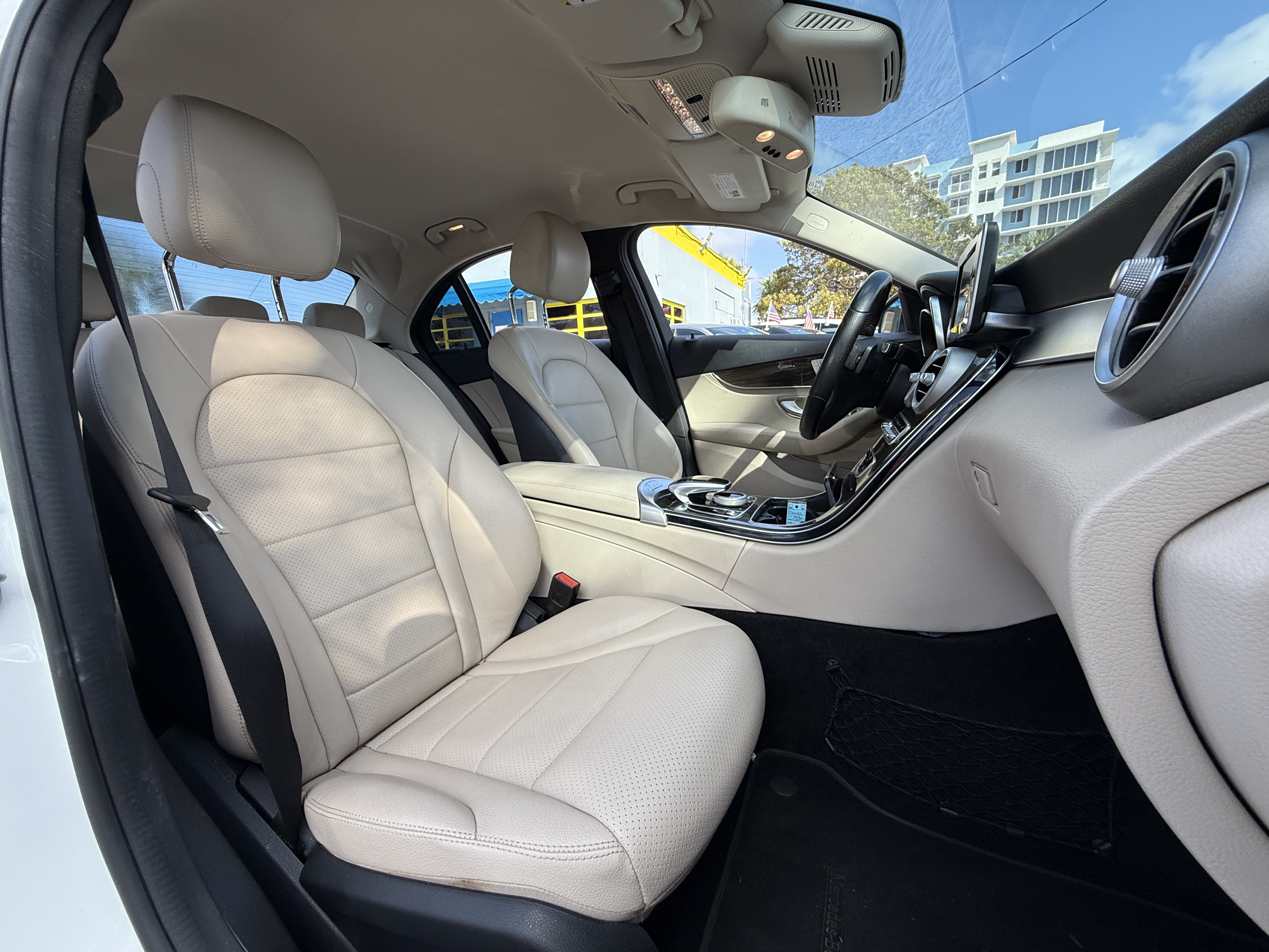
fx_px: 513
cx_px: 634
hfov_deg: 102.1
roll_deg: +2.4
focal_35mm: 14
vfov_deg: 85.7
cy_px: 476
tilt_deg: -10.3
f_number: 2.2
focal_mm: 2.22
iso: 64
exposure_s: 1/602
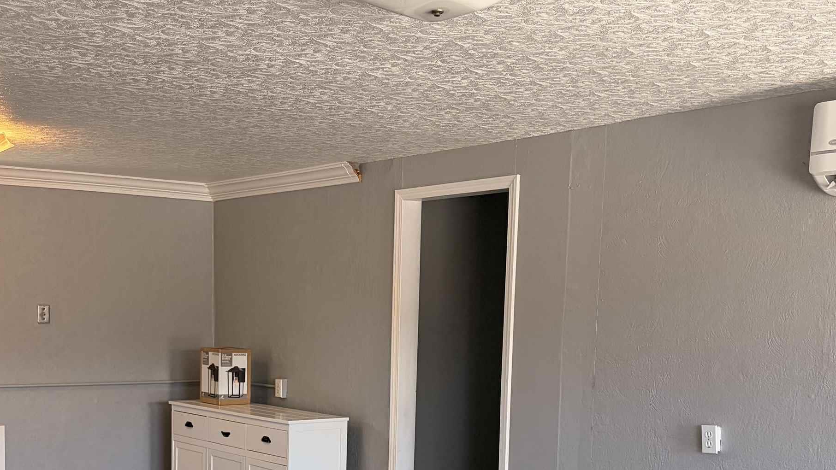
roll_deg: -0.7
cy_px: 412
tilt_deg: -5.2
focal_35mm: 48
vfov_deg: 24.3
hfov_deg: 42.7
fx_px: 1064
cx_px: 344
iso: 125
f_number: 1.6
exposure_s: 1/146
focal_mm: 5.96
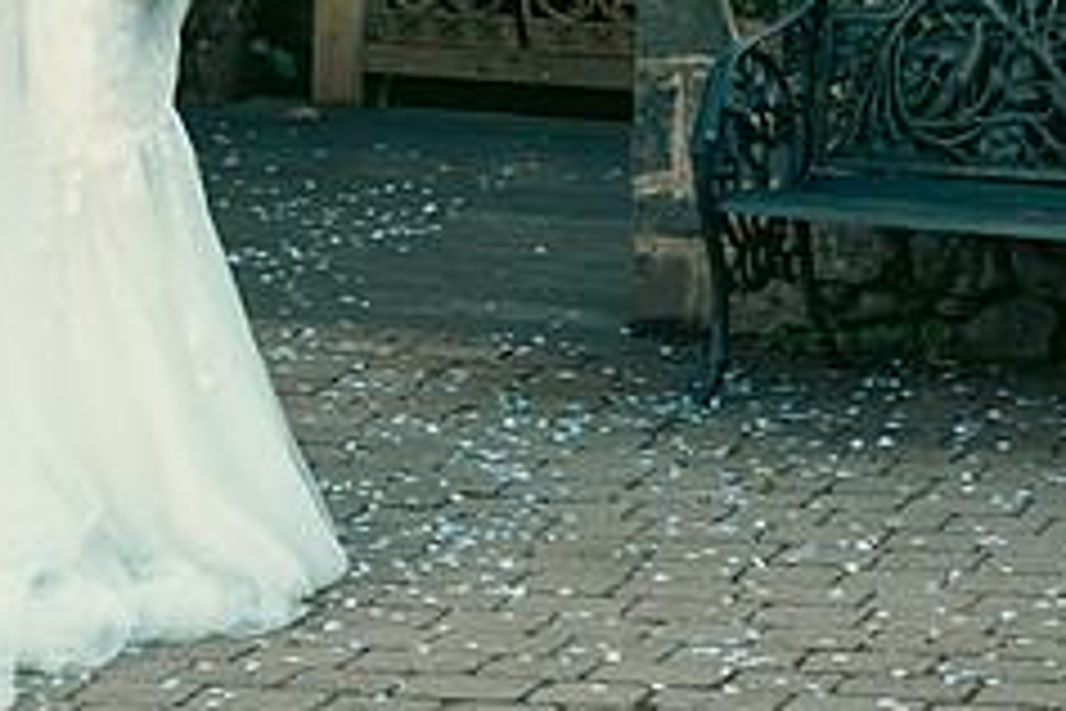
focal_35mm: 196
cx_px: 90
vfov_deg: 7.0
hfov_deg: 10.4
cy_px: -101
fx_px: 5803
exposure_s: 1/200
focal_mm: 80
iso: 160
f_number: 3.5
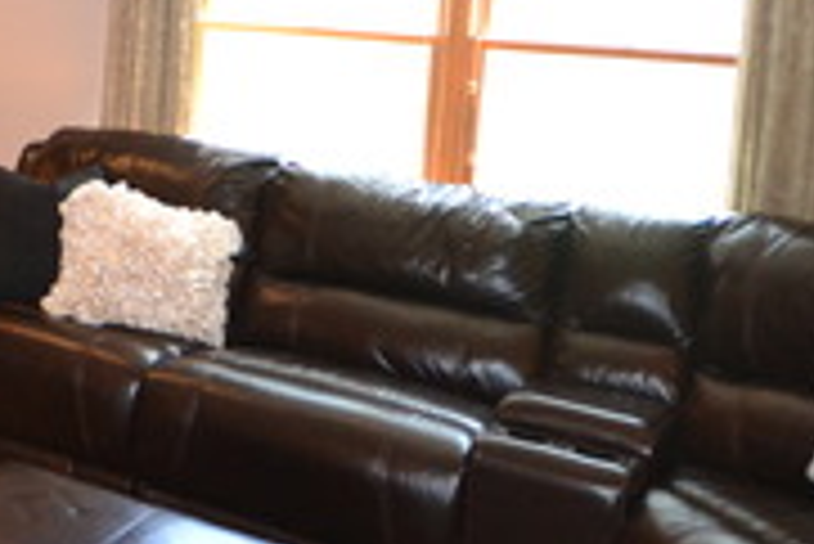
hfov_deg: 31.4
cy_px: 65
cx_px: -166
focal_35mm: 53
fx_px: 1199
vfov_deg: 24.9
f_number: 4
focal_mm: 10
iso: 1800
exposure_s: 1/60
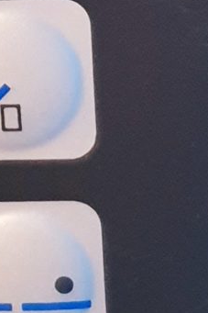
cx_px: -27
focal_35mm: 203
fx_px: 1761
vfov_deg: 10.0
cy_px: -65
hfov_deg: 6.7
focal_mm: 4.3
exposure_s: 1/50
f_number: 1.5
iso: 400
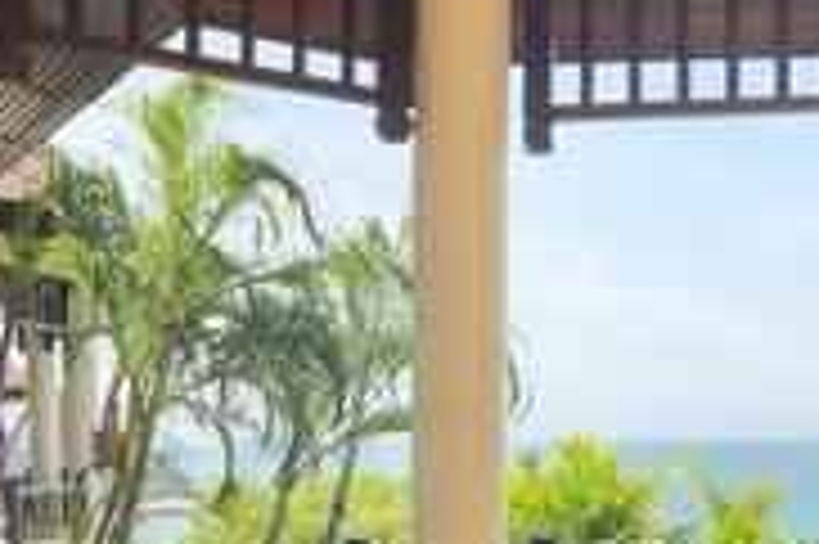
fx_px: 1136
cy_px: 645
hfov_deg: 38.6
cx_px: 616
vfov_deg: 24.5
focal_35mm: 50
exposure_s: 1/200
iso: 320
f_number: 8
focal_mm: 19
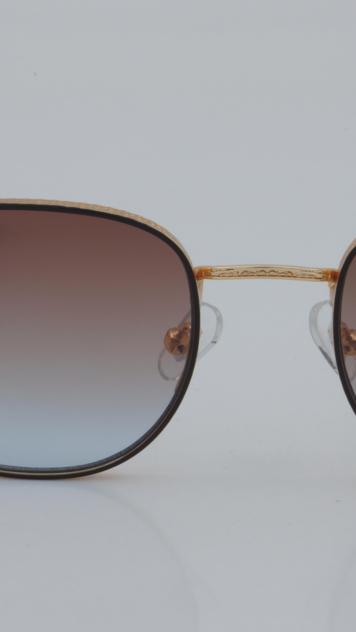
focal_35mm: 130
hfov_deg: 9.3
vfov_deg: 16.5
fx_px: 2178
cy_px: 316
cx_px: 265
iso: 100
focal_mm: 55
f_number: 32
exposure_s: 1/4
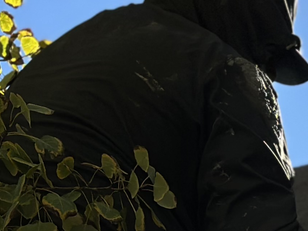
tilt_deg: +27.6
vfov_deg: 6.4
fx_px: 2019
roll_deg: -2.3
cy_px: 371
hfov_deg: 8.7
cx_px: 331
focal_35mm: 227
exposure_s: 1/3876
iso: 100
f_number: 1.78
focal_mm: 6.86
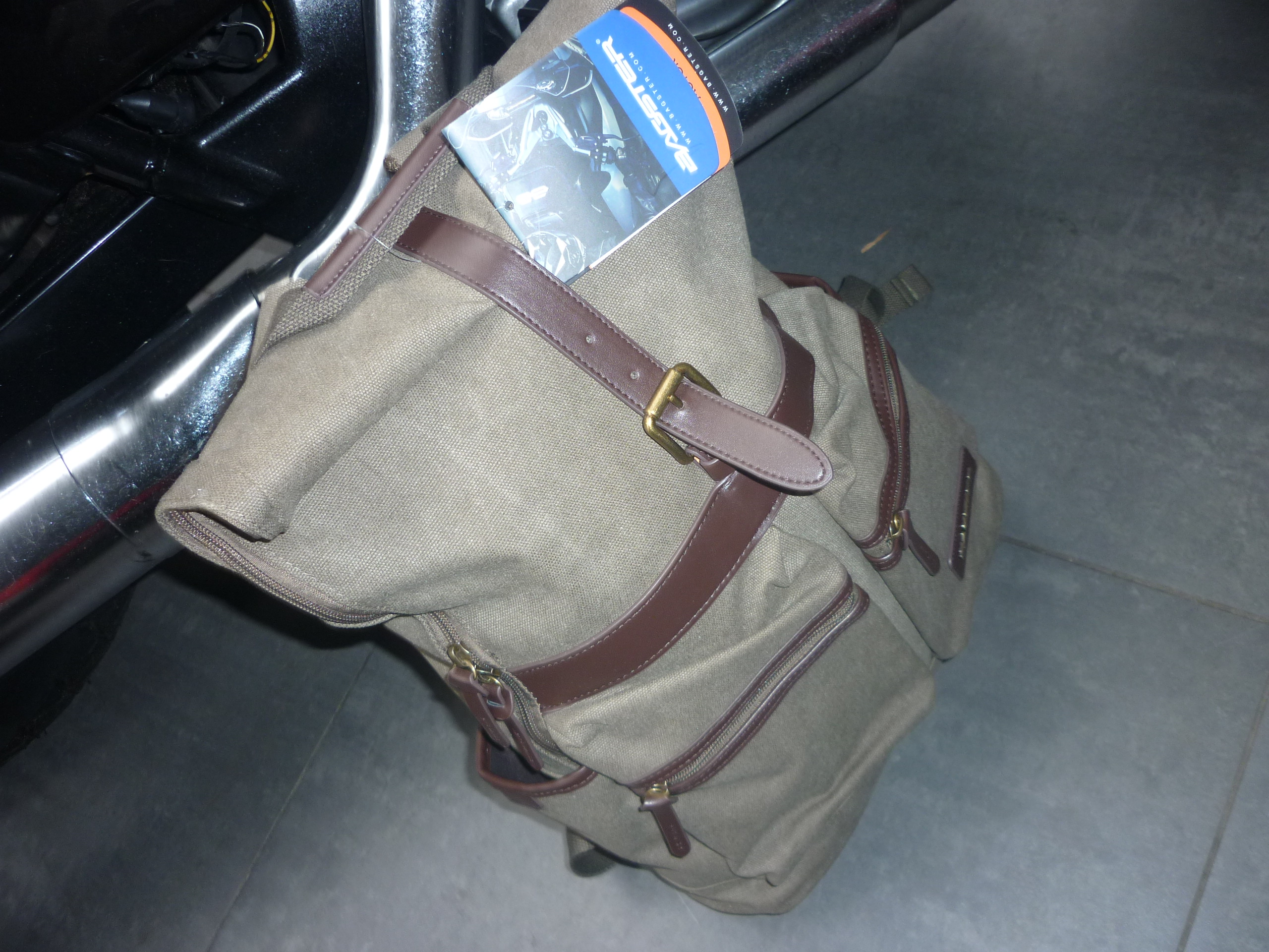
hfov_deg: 55.4
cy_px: 476
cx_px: 634
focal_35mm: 33
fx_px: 1210
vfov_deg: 42.9
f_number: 2.8
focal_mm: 5.5
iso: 100
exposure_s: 1/30
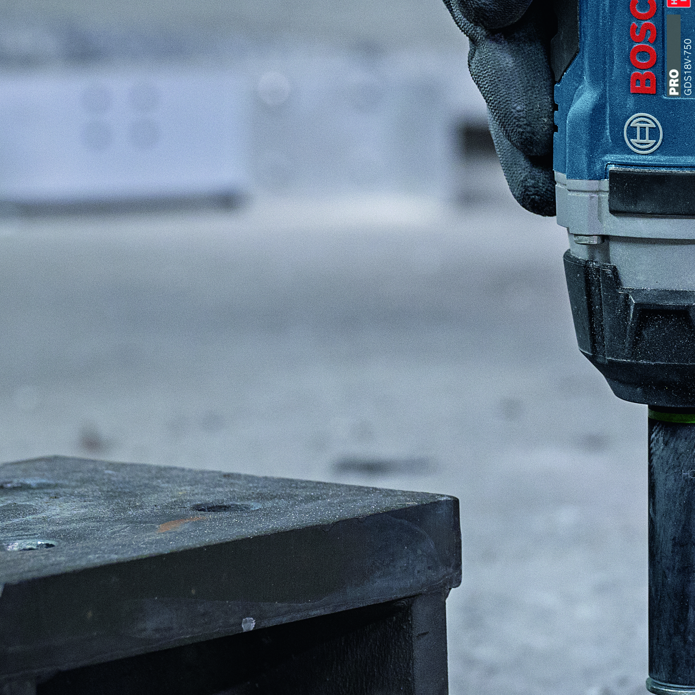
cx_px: 753
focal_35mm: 183
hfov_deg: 9.5
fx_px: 4157
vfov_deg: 9.6
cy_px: 390
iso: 800
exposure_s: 1/160
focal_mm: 56
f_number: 4.5
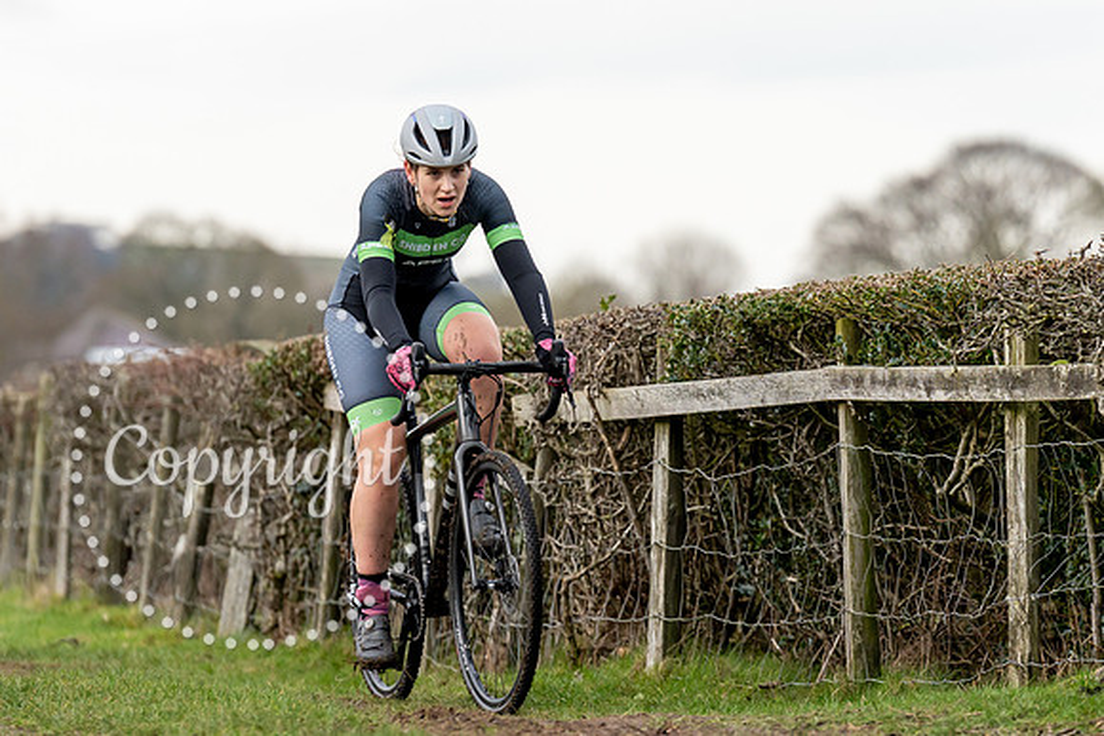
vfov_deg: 4.2
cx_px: 549
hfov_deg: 6.2
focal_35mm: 331
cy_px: 215
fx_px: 10138
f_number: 3.5
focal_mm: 180
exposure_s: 1/1000
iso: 500
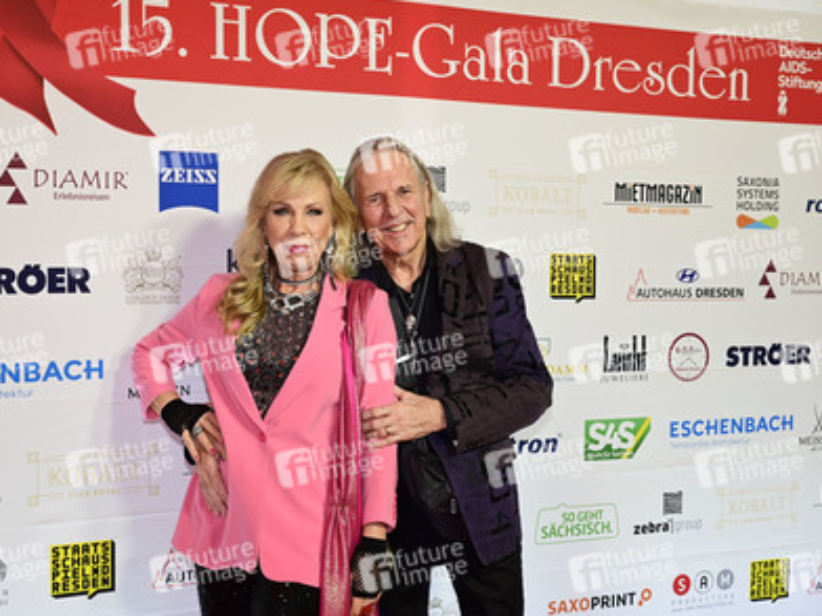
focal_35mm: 42
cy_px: 306
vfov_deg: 34.3
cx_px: 358
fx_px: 997
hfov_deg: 44.7
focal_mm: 38
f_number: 7.1
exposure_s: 1/160
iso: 1250
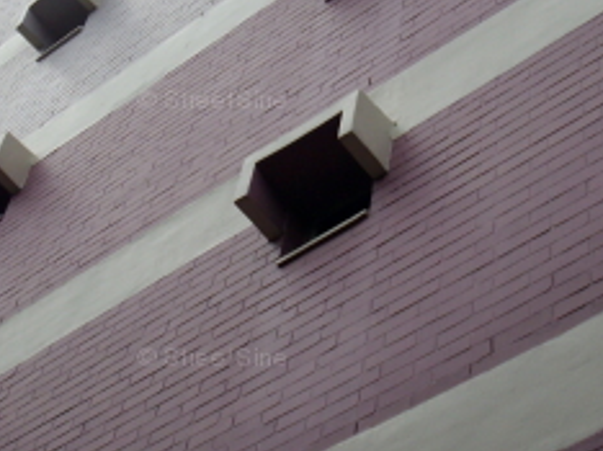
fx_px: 1514
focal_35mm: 87
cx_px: 330
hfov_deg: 22.5
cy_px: 103
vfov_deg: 16.8
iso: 80
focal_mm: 6.2
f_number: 5.6
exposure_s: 1/500
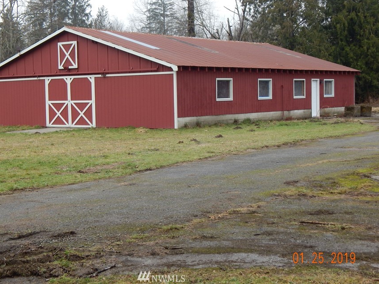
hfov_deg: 29.8
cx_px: 162
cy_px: 122
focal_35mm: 65
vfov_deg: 22.6
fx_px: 712
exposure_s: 1/200
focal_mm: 9.7
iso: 125
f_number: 3.8
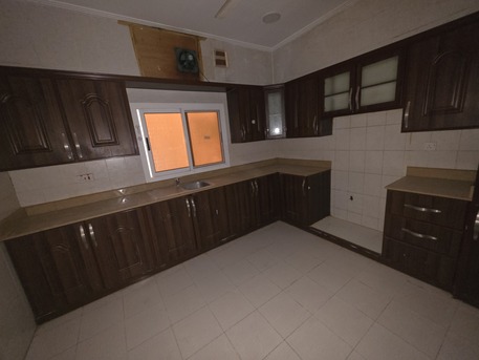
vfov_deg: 89.9
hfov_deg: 106.2
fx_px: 180
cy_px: 180
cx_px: 240
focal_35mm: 13
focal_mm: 2.2
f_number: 1.9
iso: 400
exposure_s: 1/21.3
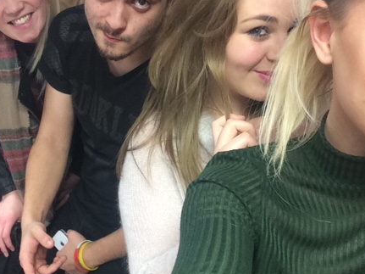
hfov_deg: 41.2
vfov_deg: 31.4
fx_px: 485
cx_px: 168
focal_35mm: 46
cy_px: 162
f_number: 2.4
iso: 160
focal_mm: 2.15
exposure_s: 1/30
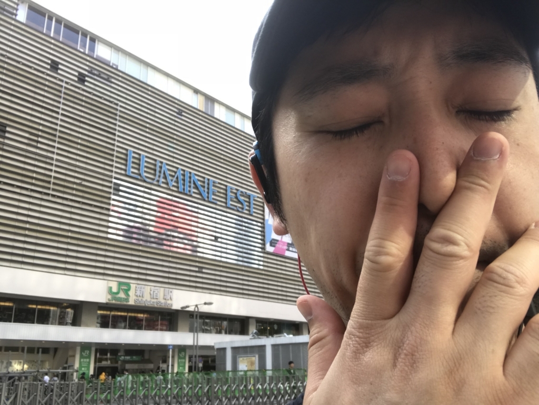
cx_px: 270
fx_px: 499
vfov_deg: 44.2
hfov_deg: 56.8
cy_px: 202
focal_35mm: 32
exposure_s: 1/182
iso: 25
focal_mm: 2.87
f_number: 2.2
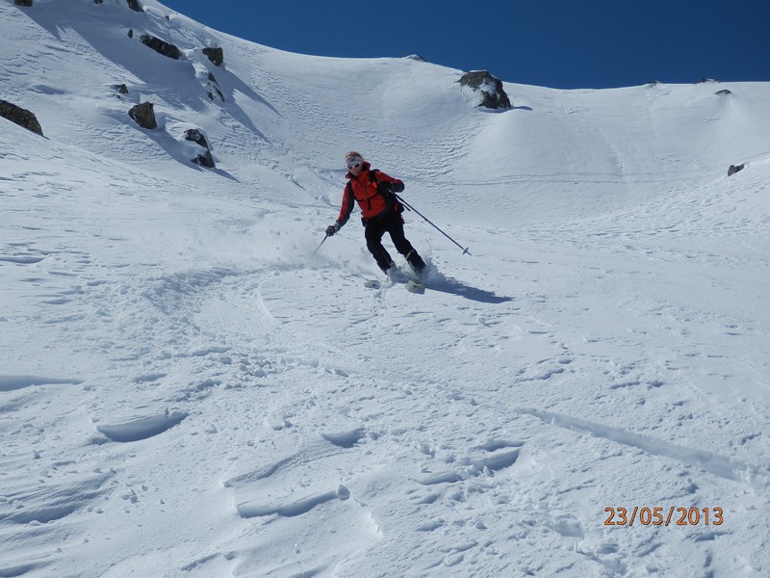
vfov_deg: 29.7
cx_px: 385
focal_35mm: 49
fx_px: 1090
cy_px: 289
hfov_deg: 38.9
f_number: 11.2
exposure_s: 1/320
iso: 80
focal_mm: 8.9
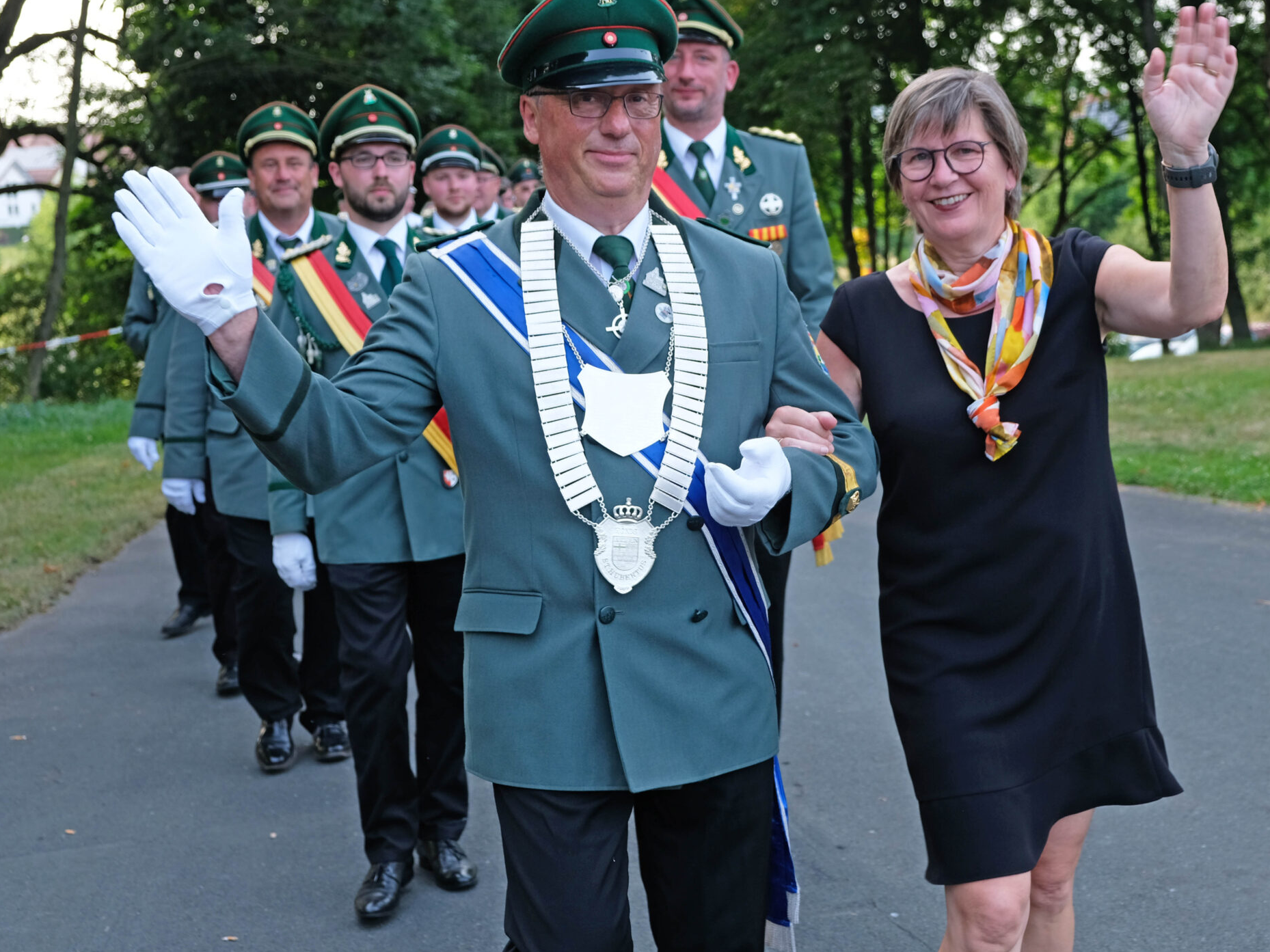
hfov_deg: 36.0
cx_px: 780
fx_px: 1944
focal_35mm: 53
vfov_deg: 27.5
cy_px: 406
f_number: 3.6
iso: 200
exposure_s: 1/150
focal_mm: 26.5
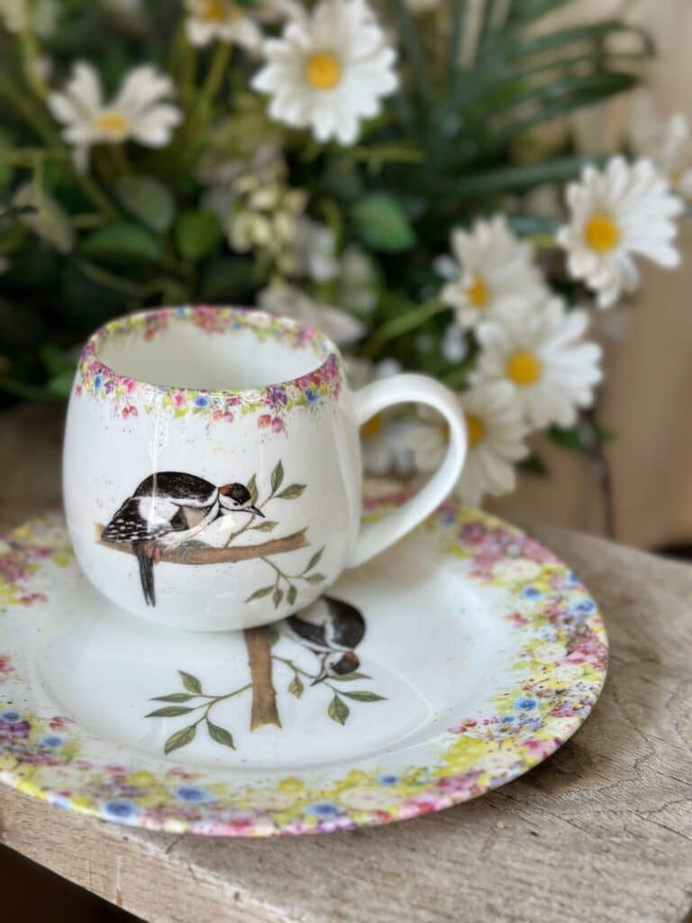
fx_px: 1279
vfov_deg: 39.7
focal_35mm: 48
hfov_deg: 30.3
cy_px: 462
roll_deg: -2.4
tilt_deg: -24.3
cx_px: 346
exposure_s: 1/219
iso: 80
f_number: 1.78
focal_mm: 6.86
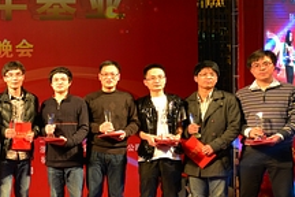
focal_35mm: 61
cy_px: 111
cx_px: -89
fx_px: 500
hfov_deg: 27.4
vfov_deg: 22.2
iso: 800
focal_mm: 22
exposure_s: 1/125
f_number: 4
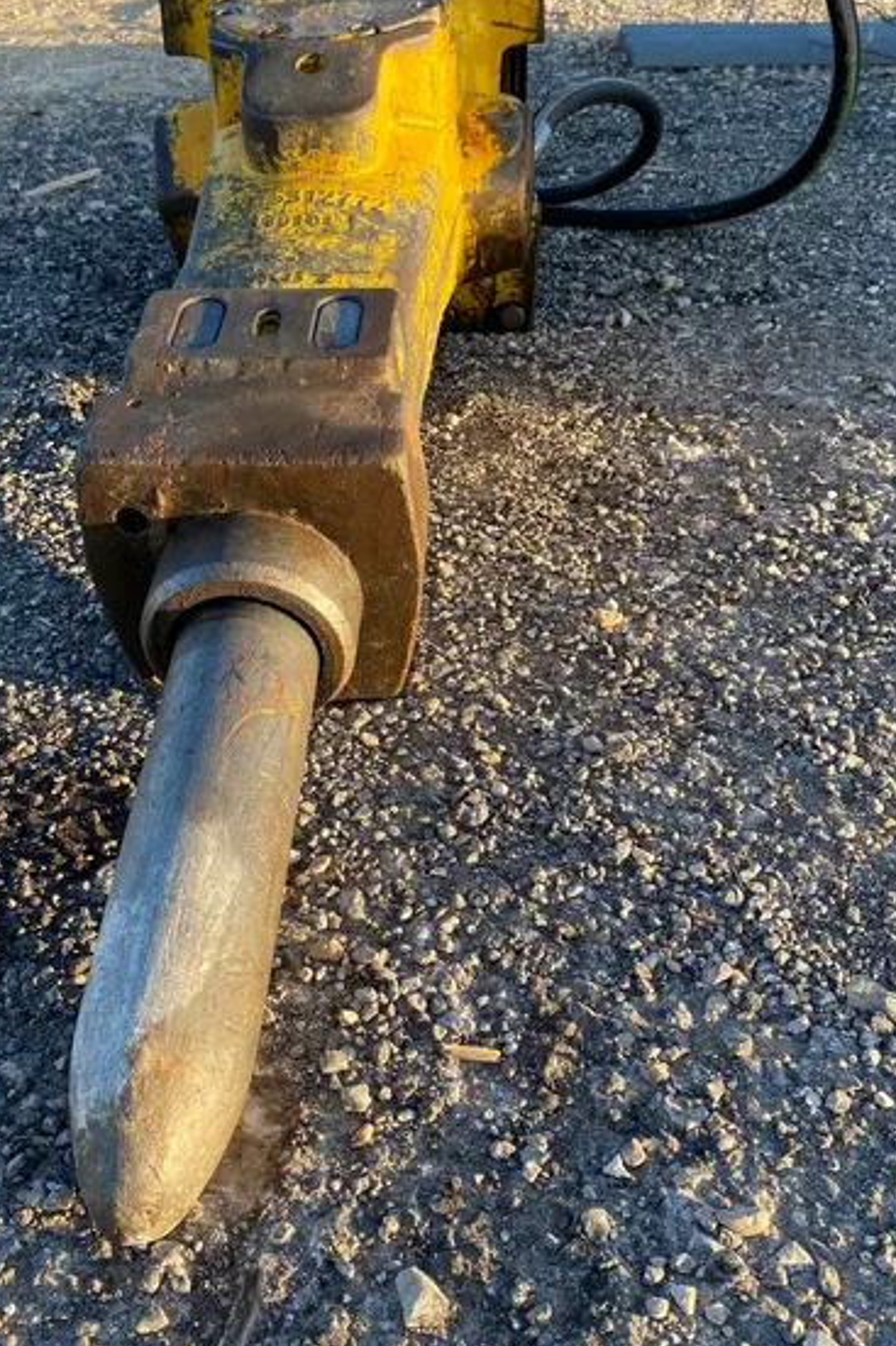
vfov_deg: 53.1
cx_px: 366
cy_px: 656
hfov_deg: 36.7
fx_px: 1345
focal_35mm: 36
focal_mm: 4.25
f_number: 1.8
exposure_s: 1/352
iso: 32
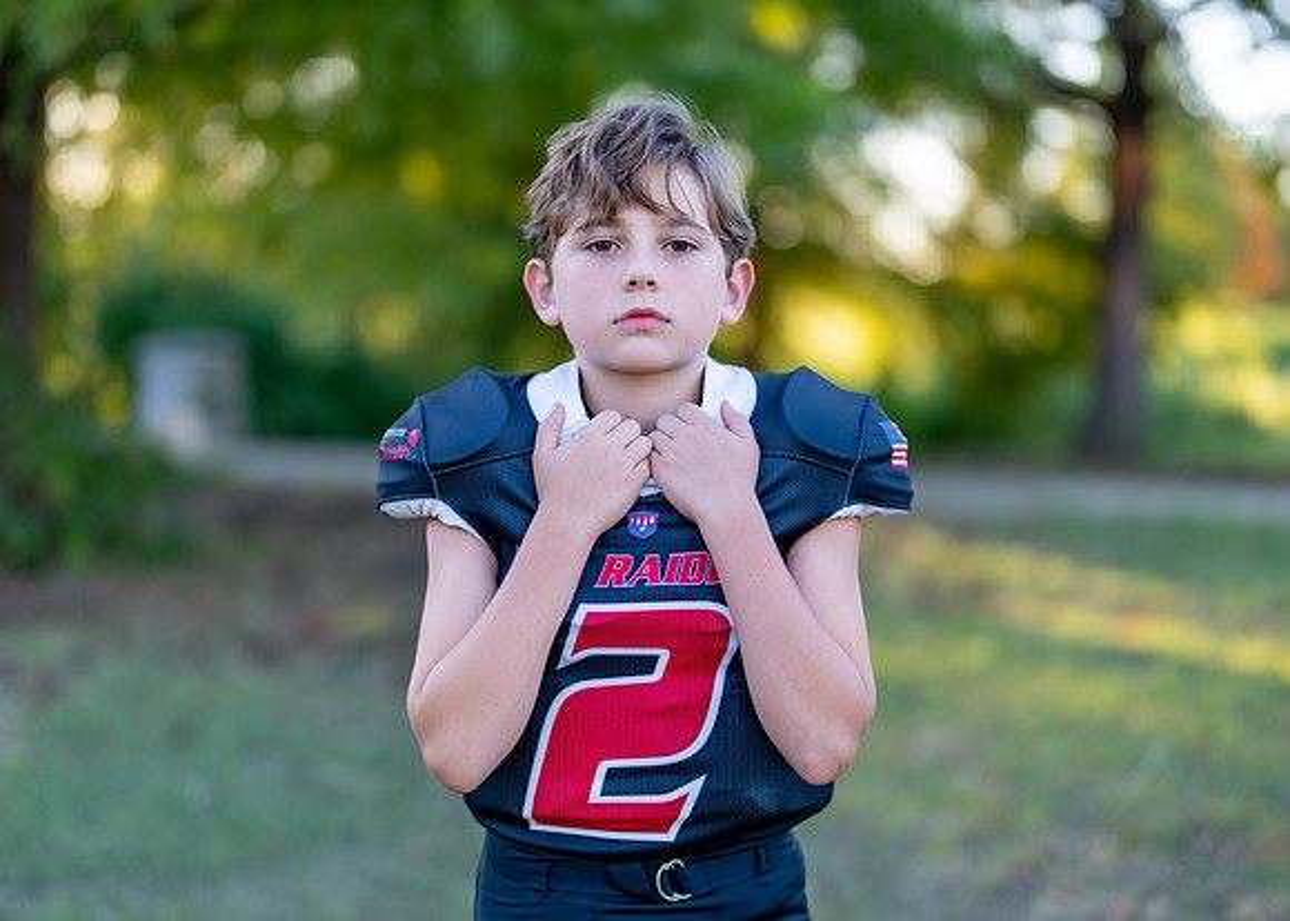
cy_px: 483
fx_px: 2156
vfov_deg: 24.1
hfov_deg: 33.3
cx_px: 637
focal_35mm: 59
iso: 100
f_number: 1.2
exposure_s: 1/640
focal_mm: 50
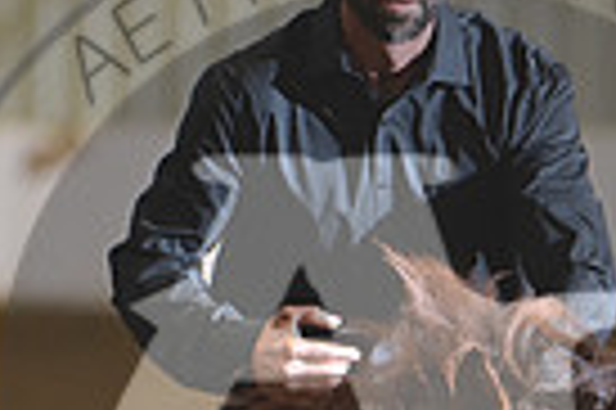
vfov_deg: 1.6
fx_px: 14459
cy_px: 394
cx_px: 423
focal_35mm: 846
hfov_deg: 2.4
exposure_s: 1/200
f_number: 4
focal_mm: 200
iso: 2500
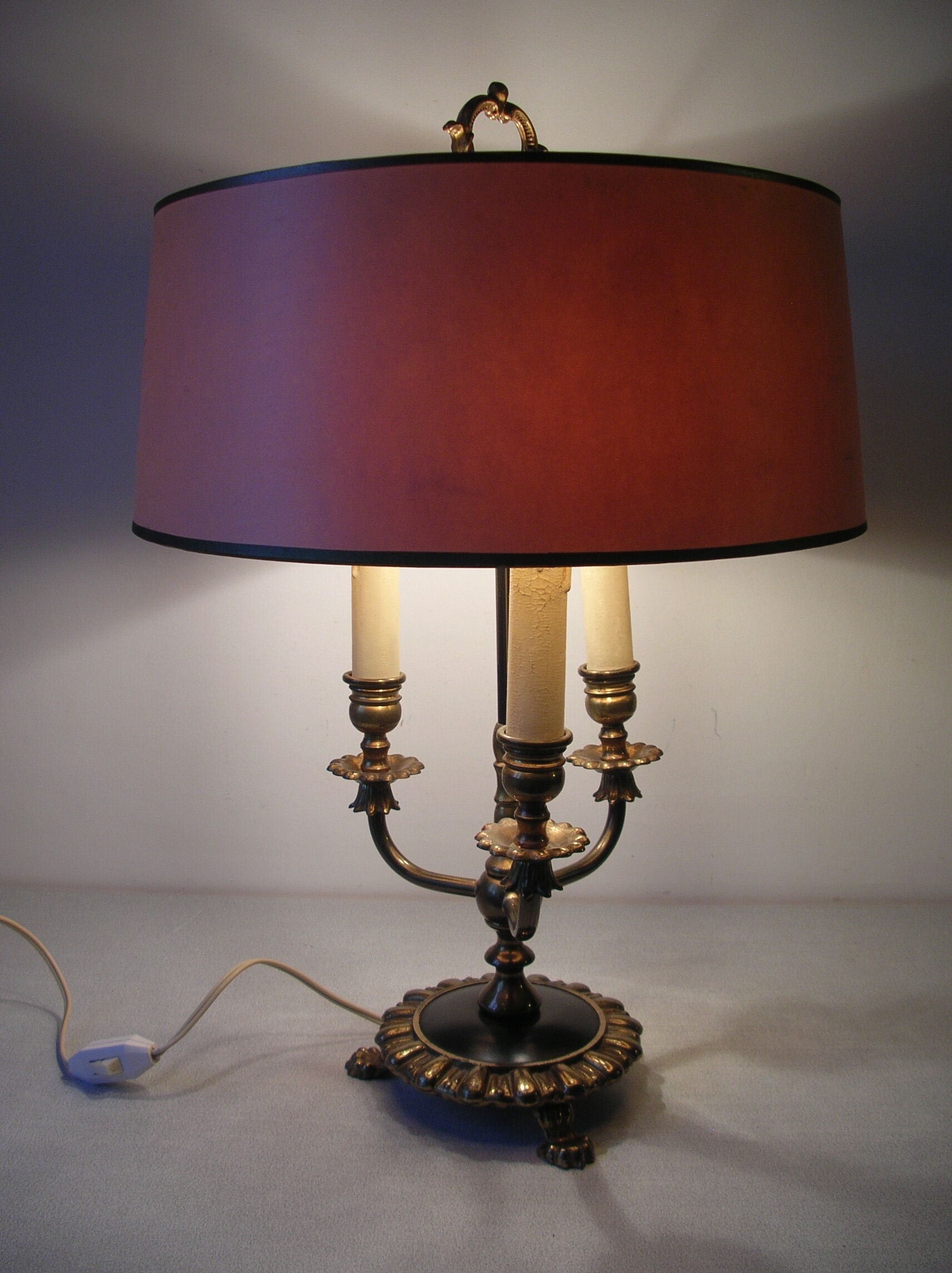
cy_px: 636
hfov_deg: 40.6
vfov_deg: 52.7
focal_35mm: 35
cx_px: 476
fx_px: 1285
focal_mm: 5.8
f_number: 2.8
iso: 50
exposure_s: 1/53.6
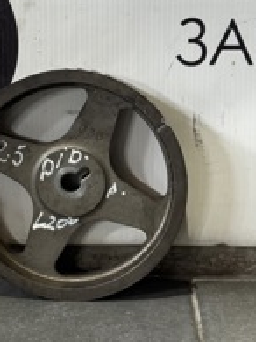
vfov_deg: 16.7
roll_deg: -0.6
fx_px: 1165
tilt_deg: -14.4
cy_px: 128
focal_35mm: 118
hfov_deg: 12.5
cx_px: 71
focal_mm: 6.76
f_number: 1.78
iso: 64
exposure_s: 1/50
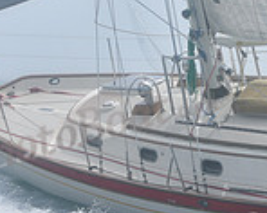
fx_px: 2036
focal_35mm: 258
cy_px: 10
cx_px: 312
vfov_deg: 6.0
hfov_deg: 7.4
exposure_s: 1/800
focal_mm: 70
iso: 320
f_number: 10
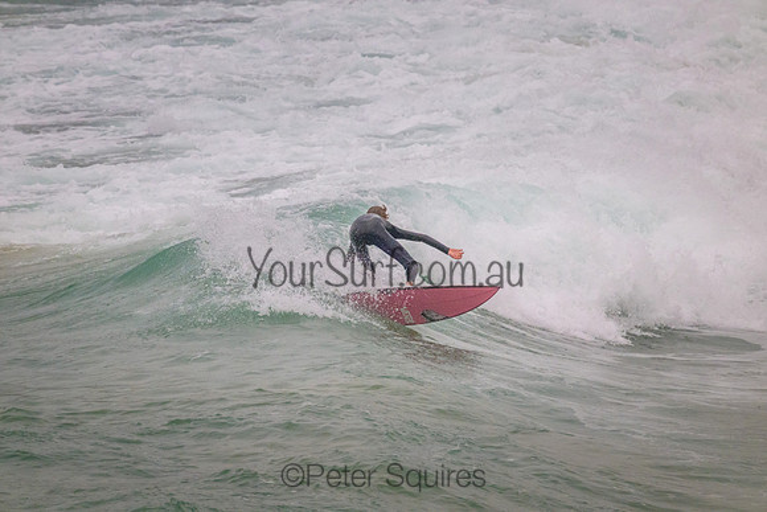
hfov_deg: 2.6
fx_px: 17048
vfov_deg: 1.7
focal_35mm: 800
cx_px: 384
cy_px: 256
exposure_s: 1/1250
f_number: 11
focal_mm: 800
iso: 3200
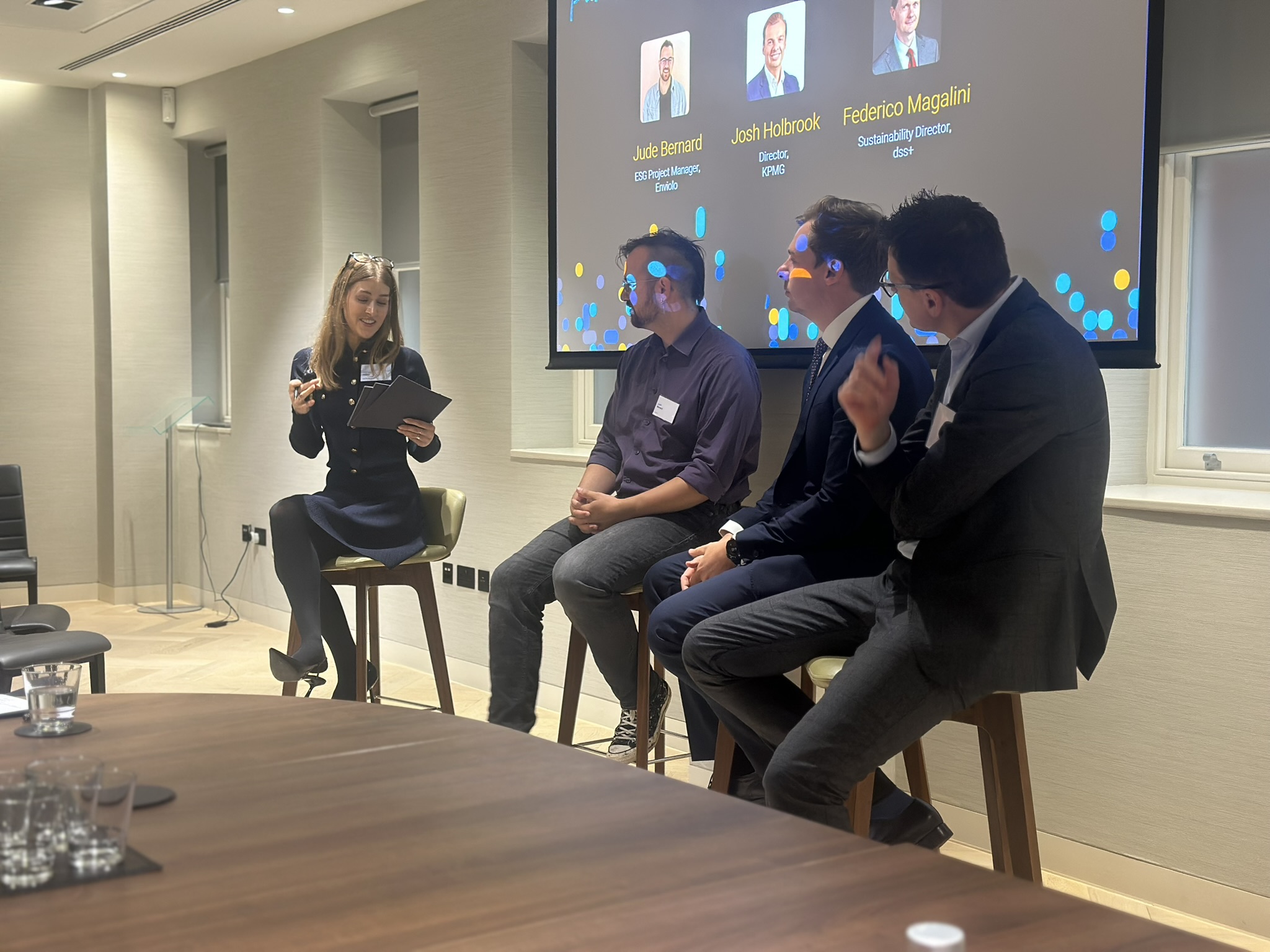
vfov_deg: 30.3
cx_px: 635
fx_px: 1761
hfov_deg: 39.7
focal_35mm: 48
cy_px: 476
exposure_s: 1/50
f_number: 1.78
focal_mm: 6.86
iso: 125
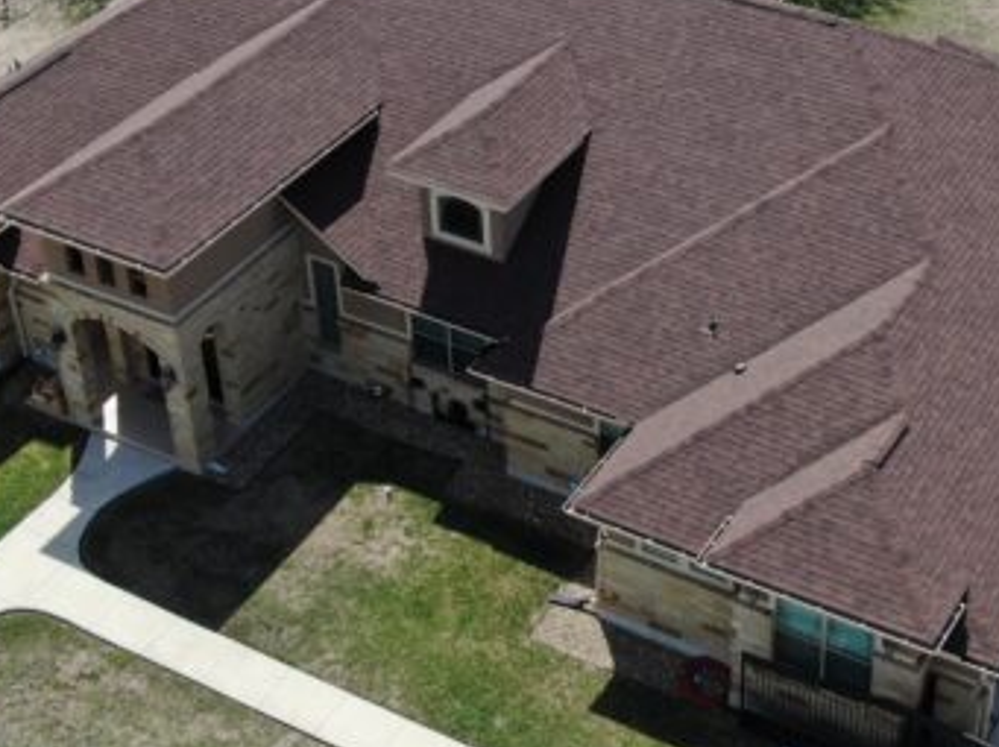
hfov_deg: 26.2
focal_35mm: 74
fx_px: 2133
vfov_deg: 19.7
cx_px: 650
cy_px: 196
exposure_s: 1/640
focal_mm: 7.23
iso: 100
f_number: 3.5
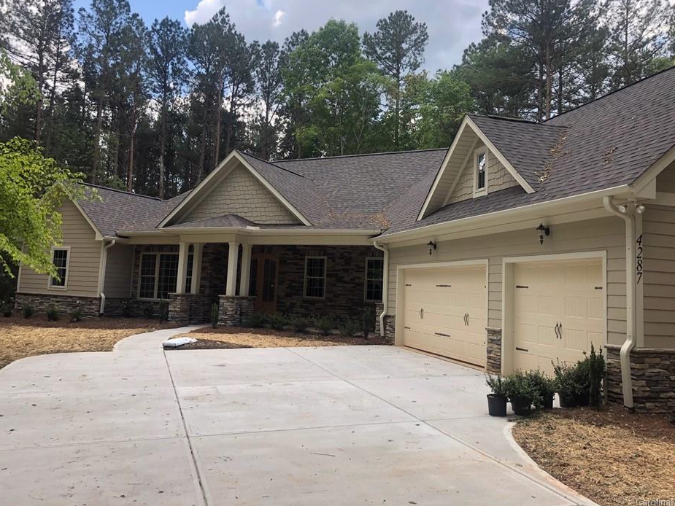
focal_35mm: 31
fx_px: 605
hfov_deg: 58.3
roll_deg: -3.6
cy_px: 229
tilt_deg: +6.8
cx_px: 346
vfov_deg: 45.4
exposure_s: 1/481
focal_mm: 3.99
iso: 20
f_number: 1.8
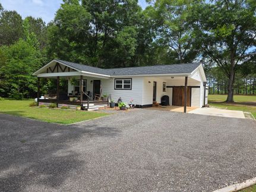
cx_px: 128
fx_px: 170
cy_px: 96
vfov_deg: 58.9
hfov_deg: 73.9
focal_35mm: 23
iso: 80
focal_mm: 6.25
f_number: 1.7
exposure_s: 1/4057
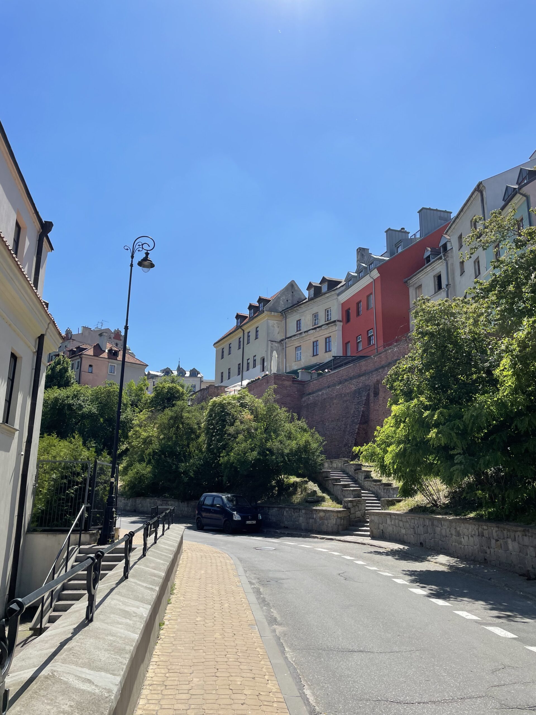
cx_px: 268
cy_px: 358
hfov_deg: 53.1
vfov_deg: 67.3
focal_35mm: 26
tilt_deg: +16.1
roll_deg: -1.3
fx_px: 537
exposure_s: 1/4292
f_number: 1.6
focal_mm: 4.2
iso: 32
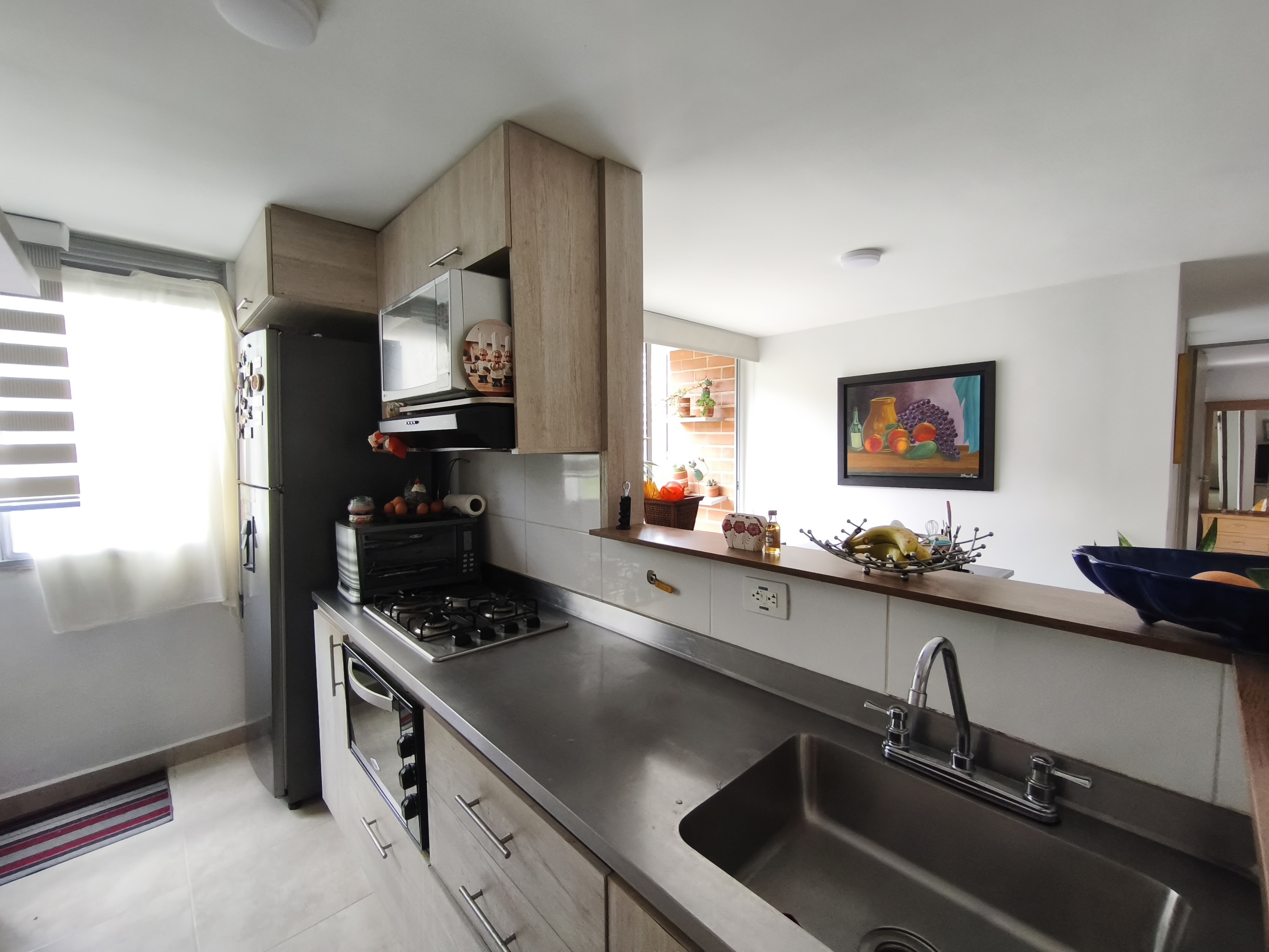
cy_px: 476
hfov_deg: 98.2
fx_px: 550
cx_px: 634
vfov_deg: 81.7
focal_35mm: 15
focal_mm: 1.91
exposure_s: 1/60
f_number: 2.2
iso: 200
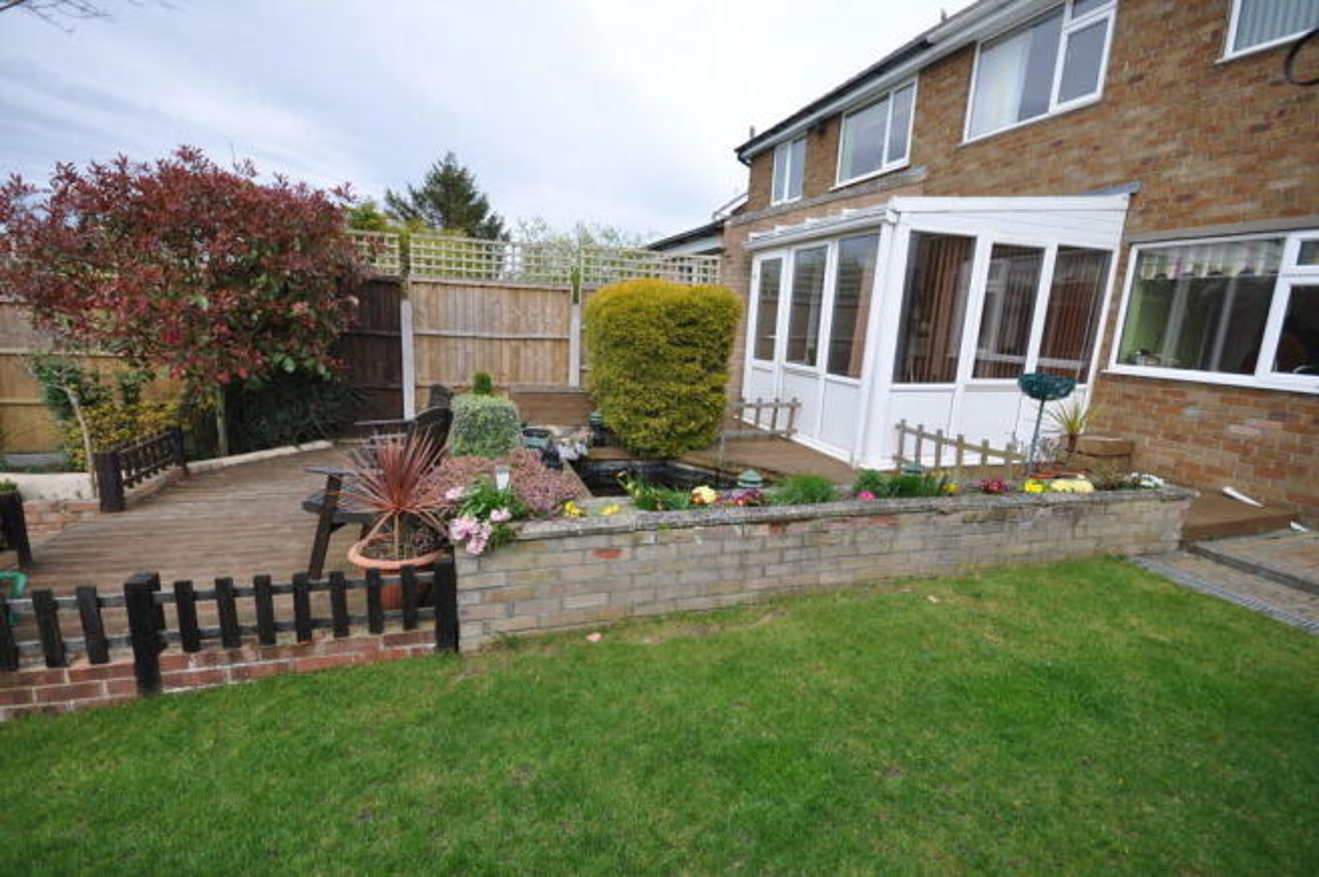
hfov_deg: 95.0
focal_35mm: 16
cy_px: 438
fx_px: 604
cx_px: 660
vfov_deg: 71.9
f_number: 7.1
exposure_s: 1/200
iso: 200
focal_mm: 11
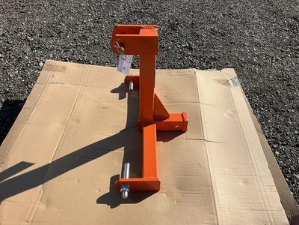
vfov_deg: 48.2
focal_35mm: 29
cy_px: 112
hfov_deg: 61.7
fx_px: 250
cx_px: 150
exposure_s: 1/2427
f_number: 1.8
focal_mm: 3
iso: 25
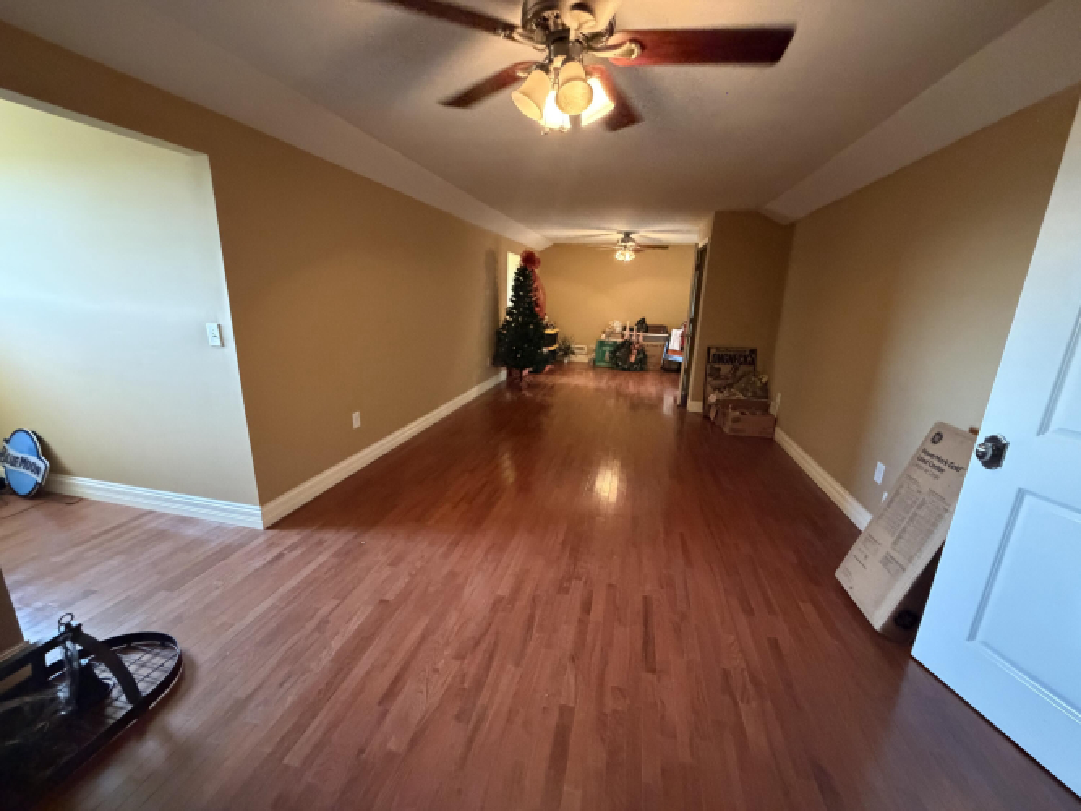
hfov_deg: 102.1
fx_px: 437
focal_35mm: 14
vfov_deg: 85.7
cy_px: 406
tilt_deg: -13.5
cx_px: 540
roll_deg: -1.0
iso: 1250
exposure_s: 1/60
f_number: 2.2
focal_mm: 2.22
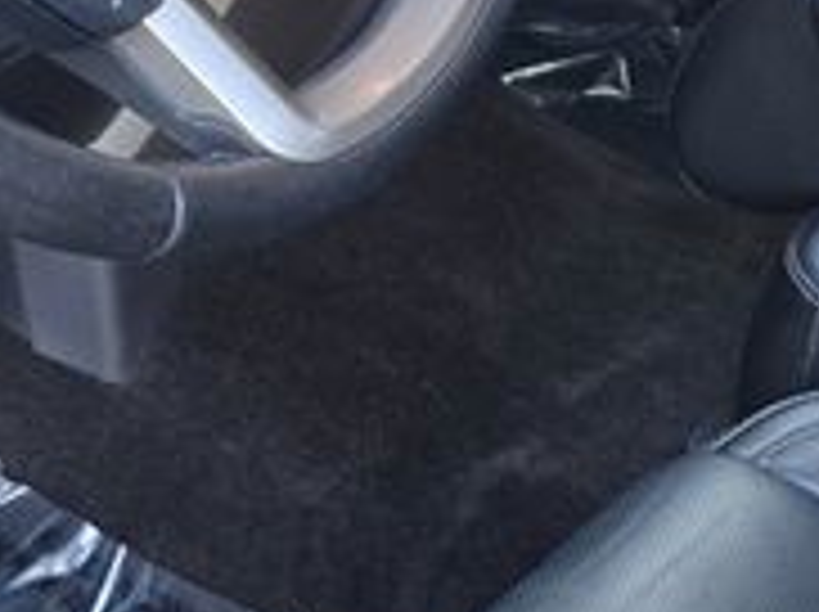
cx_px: 500
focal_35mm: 81
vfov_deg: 17.6
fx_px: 1914
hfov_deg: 24.1
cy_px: -50
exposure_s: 1/120
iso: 320
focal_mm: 6.3
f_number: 1.7
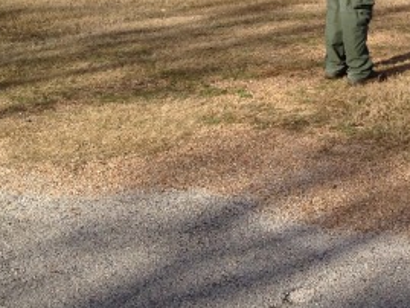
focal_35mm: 104
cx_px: 537
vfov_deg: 13.7
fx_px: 1232
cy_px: -104
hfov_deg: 17.7
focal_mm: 4.28
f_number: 2.4
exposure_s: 1/1623
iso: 50
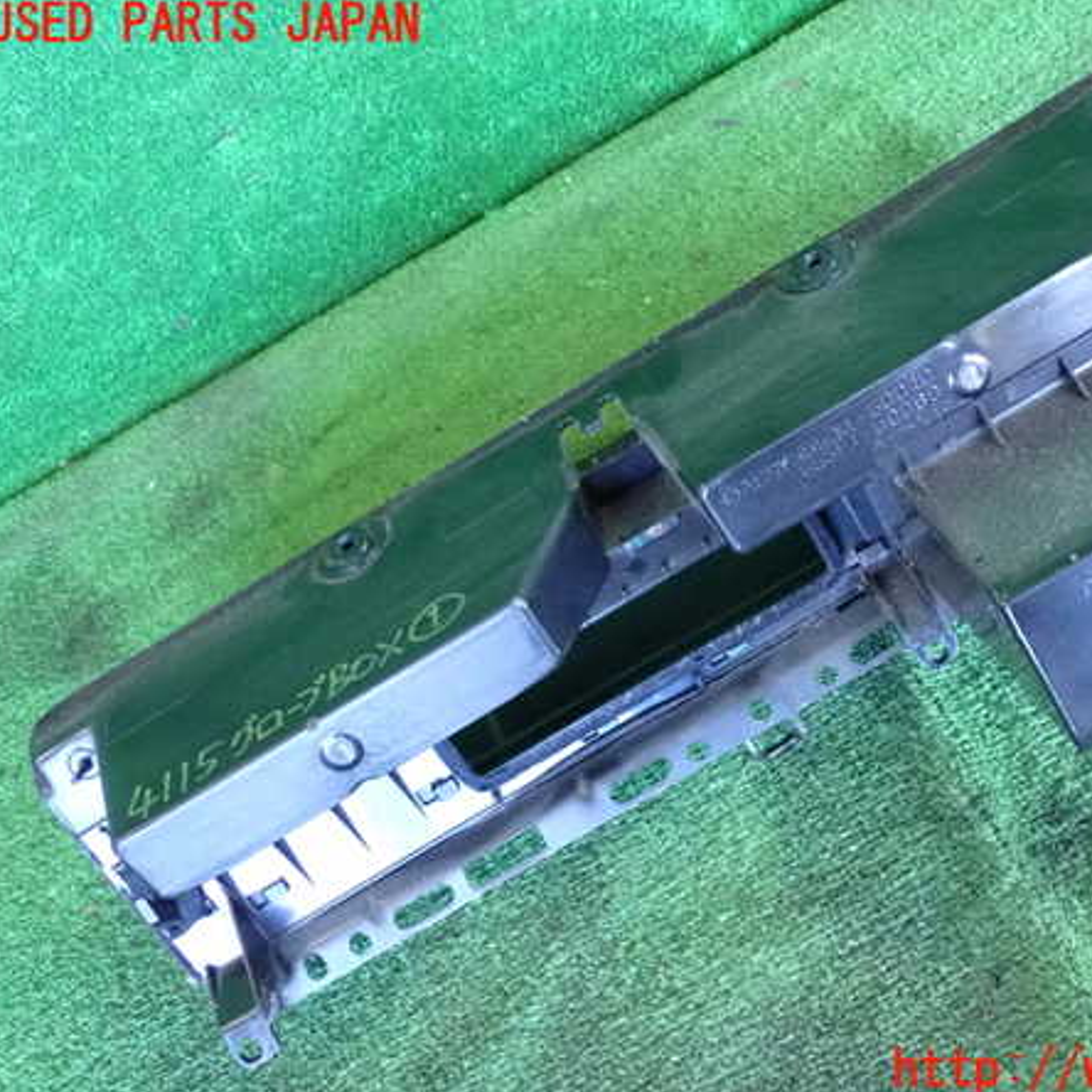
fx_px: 1535
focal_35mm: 43
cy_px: 548
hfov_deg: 38.8
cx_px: 711
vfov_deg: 39.2
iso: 1600
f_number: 2.5
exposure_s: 1/125
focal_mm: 6.37
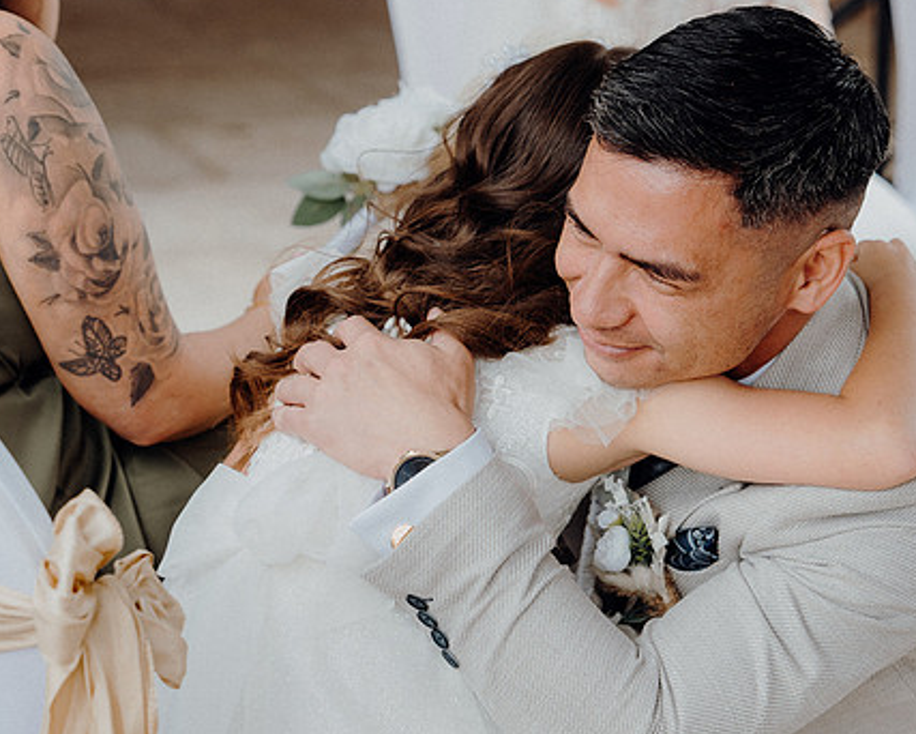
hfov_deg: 14.8
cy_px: 366
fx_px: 3526
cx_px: 571
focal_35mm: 130
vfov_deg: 11.9
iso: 125
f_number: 3.5
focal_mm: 68
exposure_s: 1/250
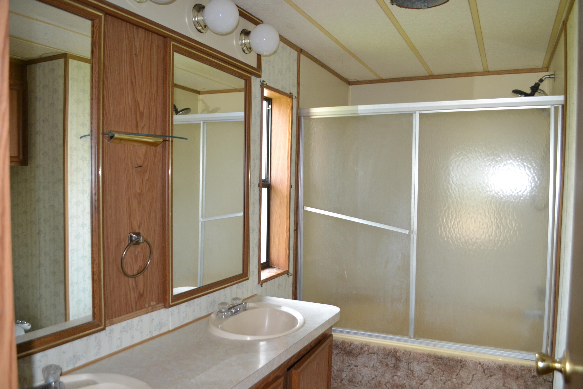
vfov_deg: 47.9
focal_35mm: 27
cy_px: 194
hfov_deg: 67.4
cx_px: 292
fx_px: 437
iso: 1100
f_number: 3.5
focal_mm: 18
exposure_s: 1/60
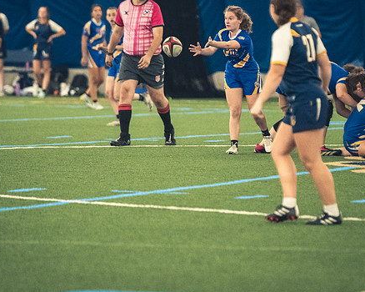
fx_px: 4028
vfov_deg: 4.1
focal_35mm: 373
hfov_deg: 5.2
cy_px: 134
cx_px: 190
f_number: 2.8
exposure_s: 1/500
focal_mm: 200
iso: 12800
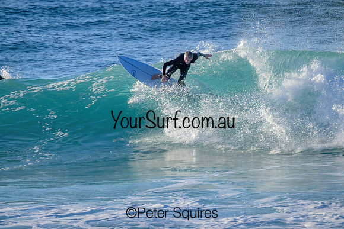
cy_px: 114
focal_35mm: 800
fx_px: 7646
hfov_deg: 2.6
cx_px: 172
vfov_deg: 1.7
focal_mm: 800
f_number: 11
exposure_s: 1/2000
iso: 1100
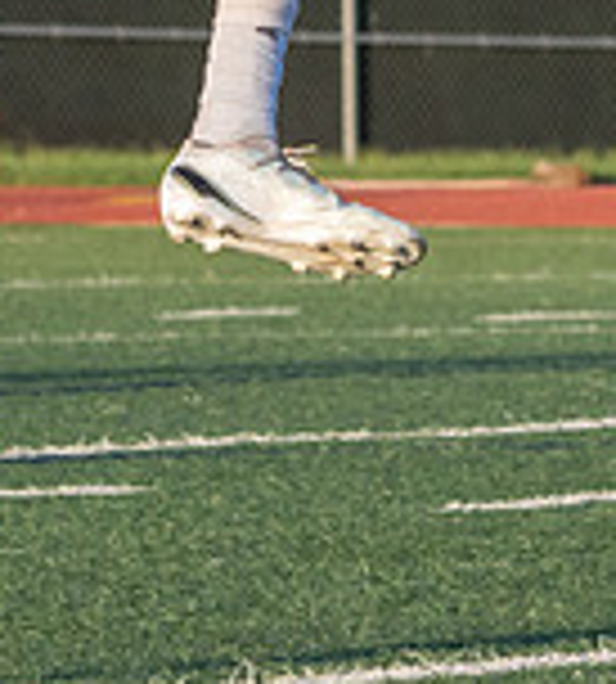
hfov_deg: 2.3
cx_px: 567
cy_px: -77
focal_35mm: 712
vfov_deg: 2.6
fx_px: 15140
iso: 1250
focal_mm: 119
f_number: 7.1
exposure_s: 1/1250
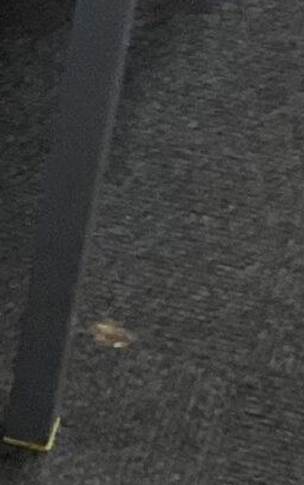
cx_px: -649
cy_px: 445
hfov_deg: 5.9
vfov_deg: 10.2
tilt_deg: -47.8
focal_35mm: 204
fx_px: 2700
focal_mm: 3.3
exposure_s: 1/50
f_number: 2.4
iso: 125
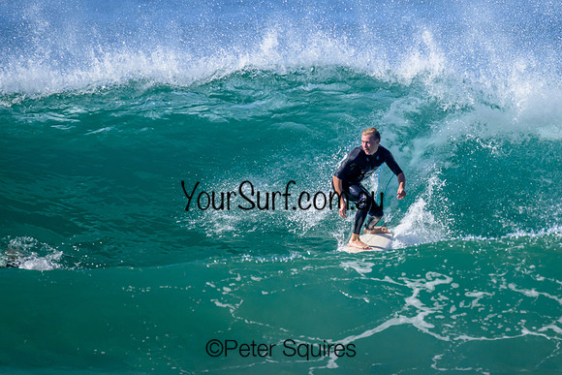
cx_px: 373
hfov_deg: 1.9
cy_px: 125
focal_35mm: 1090
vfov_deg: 1.3
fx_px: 17020
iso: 1250
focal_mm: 800
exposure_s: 1/2000
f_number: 11
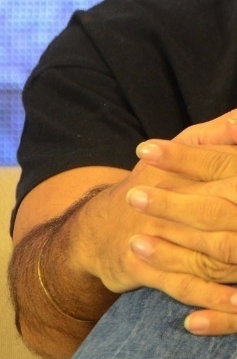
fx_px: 9955
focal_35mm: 1003
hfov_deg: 1.4
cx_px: 378
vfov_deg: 2.1
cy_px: 93
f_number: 6.3
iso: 2000
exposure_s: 1/80
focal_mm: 195
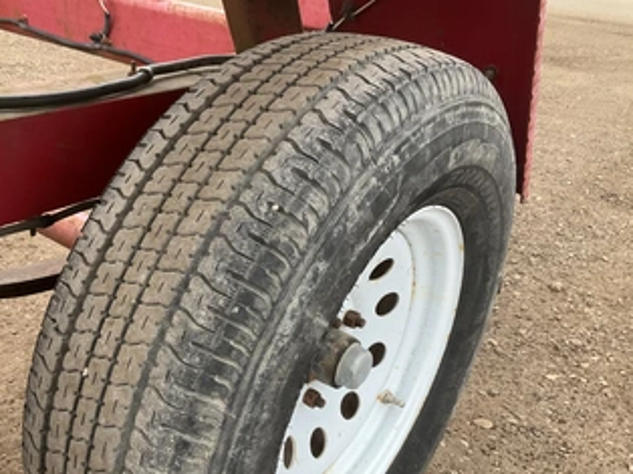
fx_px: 676
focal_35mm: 37
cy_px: 272
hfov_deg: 50.0
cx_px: 266
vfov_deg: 38.5
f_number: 1.8
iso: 50
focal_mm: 3
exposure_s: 1/122
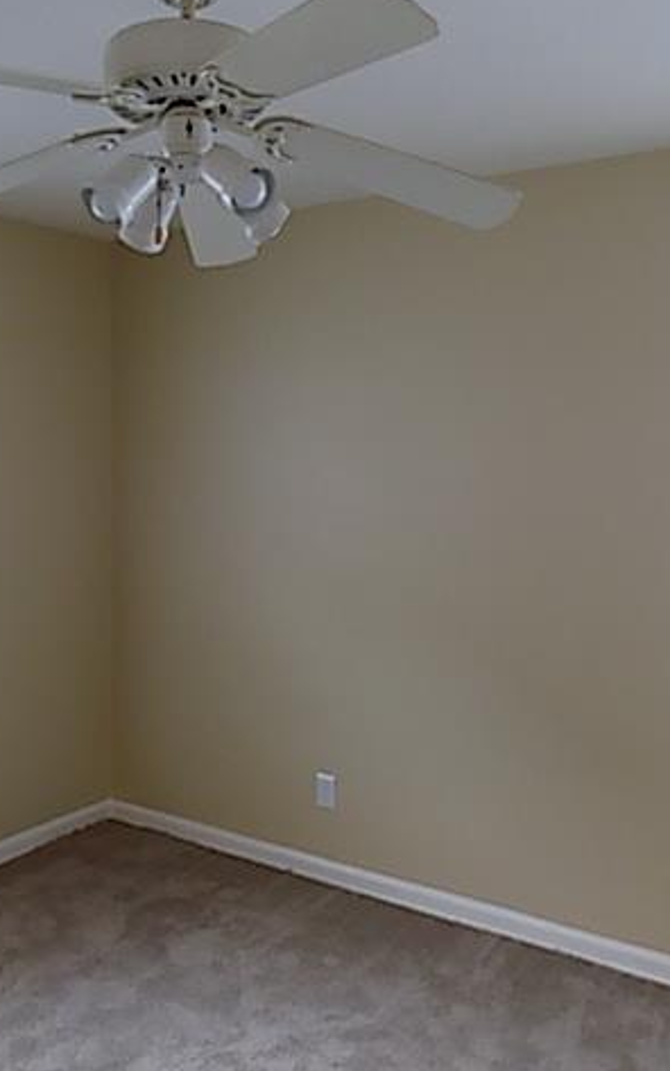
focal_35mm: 33
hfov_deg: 38.1
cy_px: 532
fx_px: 963
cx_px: 256
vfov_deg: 58.1
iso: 280
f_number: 3.1
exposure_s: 1/30
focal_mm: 4
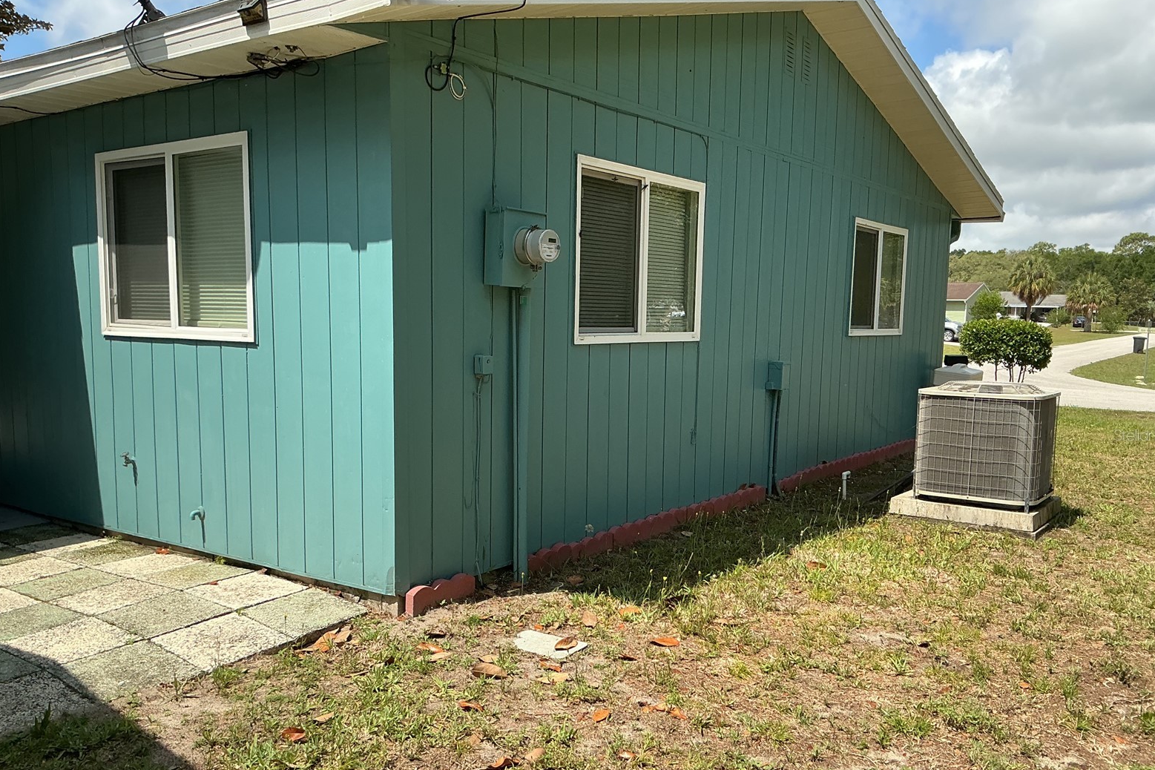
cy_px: 435
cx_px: 590
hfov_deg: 60.3
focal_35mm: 31
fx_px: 995
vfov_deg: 42.2
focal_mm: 3
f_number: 1.8
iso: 25
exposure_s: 1/1490
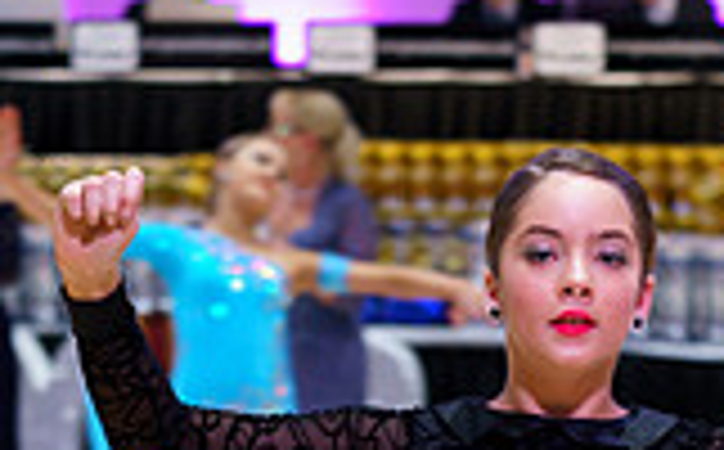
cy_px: 950
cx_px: 531
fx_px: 3939
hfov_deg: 10.5
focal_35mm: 200
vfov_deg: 6.3
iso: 640
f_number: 2.8
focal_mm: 70
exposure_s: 1/100
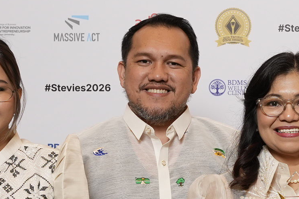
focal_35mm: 175
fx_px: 1453
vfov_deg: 7.8
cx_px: 322
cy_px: 156
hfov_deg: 11.6
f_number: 5.6
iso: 640
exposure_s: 1/100
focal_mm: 37
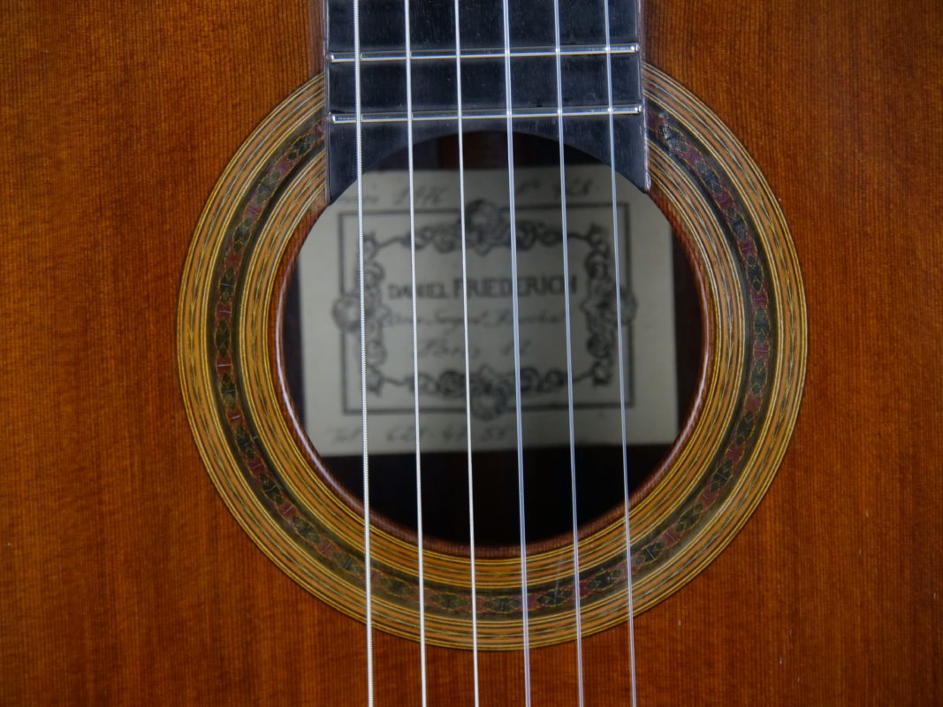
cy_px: 354
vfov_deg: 7.4
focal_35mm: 200
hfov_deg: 9.9
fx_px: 5448
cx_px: 472
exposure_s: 1/250
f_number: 5.6
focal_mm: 100
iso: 1600
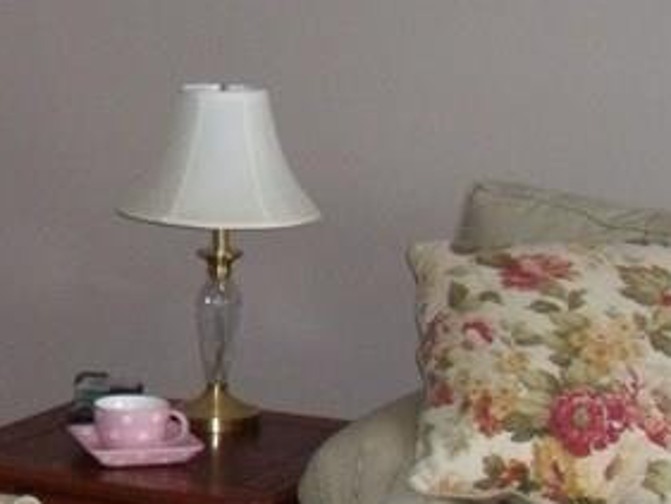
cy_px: 227
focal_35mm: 131
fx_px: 2540
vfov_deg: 11.3
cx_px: -310
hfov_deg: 14.2
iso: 320
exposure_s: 1/30
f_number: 3.6
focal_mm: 6.4
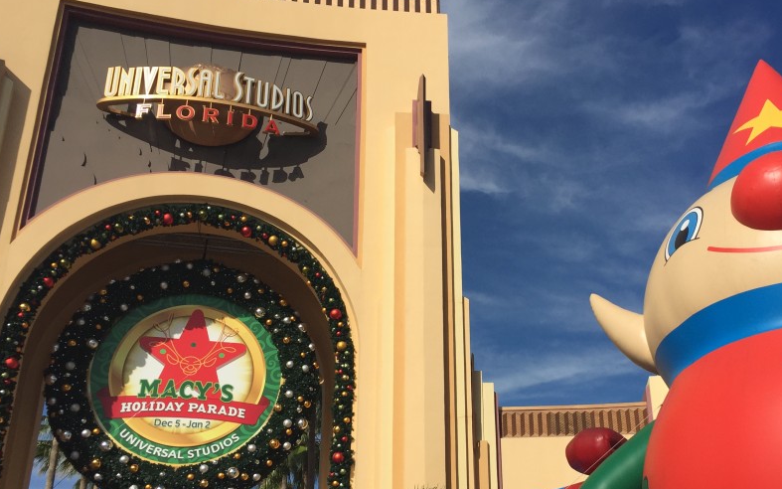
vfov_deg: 32.0
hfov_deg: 48.8
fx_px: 853
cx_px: 494
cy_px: 273
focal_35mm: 40
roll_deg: +1.4
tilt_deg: +24.4
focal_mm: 4.15
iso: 32
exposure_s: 1/3968
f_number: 2.2
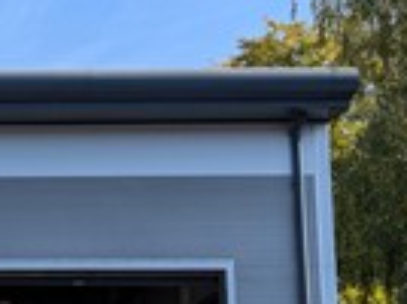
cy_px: 340
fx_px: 1080
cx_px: -146
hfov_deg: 19.4
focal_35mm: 92
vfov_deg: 15.6
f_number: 1.7
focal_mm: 4.53
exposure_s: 1/7812
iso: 37
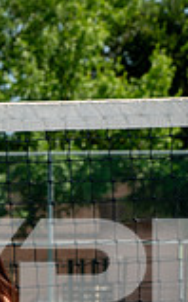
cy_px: 412
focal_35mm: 162
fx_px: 1332
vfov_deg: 12.5
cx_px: 2
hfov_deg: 8.0
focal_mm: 56
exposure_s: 1/400
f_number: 7.1
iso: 125
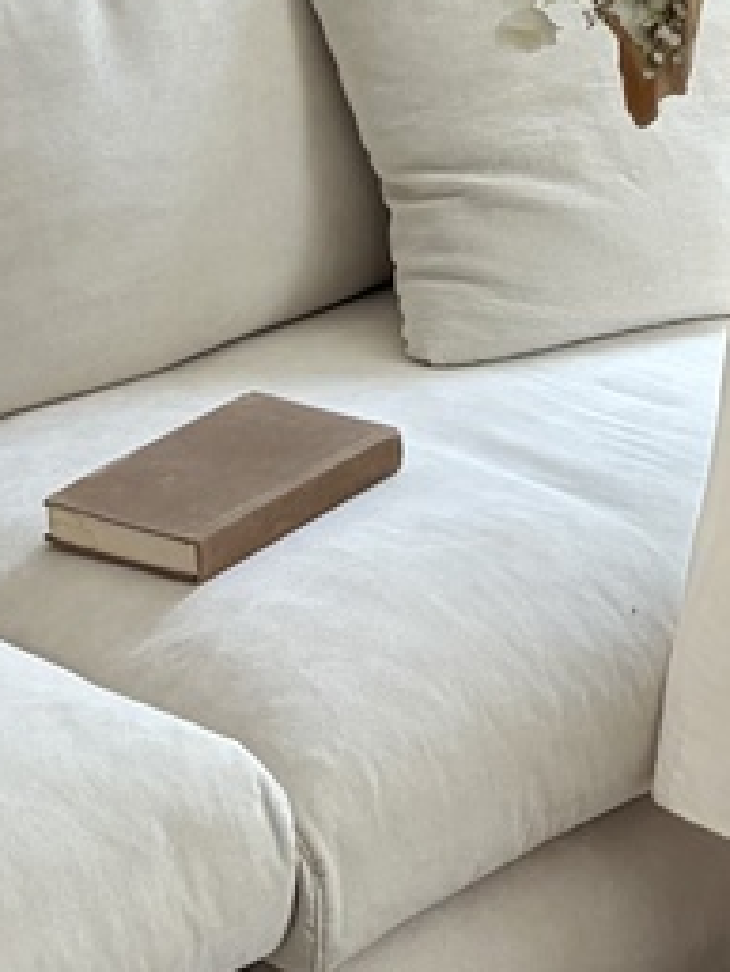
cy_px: -344
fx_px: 2838
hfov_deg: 14.4
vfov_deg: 18.0
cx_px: 772
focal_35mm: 101
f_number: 1.6
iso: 64
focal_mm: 5.96
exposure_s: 1/181
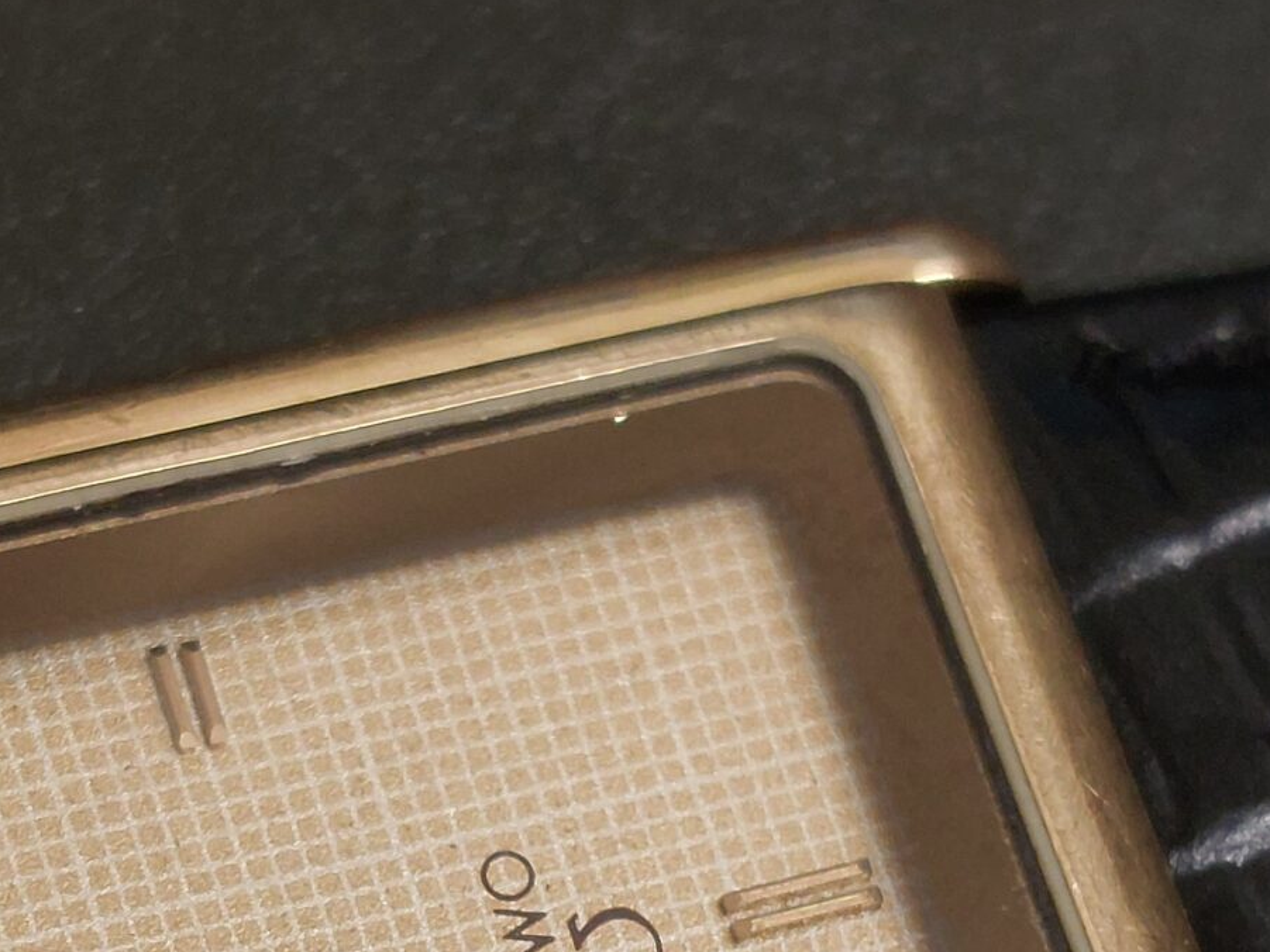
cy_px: 1200
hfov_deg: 27.1
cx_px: 359
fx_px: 2605
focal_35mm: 71
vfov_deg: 19.3
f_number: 1.8
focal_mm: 5.23
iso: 125
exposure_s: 1/50
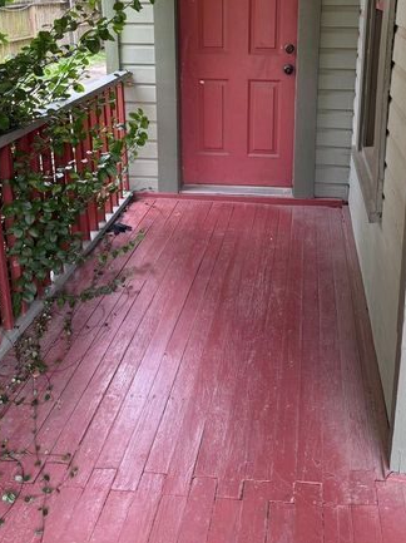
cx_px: 247
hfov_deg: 38.4
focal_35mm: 37
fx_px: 579
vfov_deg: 48.3
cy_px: 136
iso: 125
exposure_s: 1/237
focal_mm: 6.76
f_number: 1.78
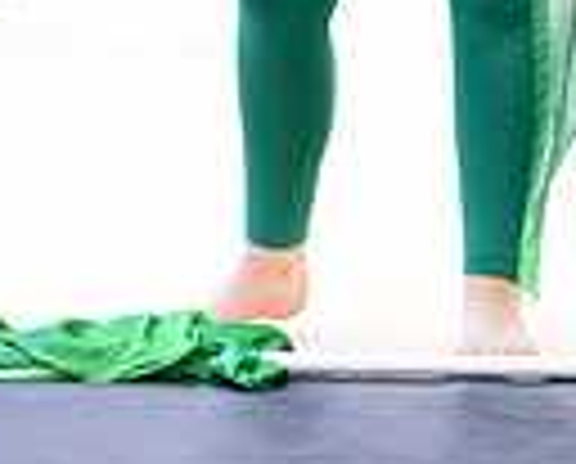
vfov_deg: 4.6
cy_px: -441
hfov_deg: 5.8
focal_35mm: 335
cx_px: 457
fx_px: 5724
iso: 8000
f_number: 2.8
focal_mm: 102
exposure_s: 1/320
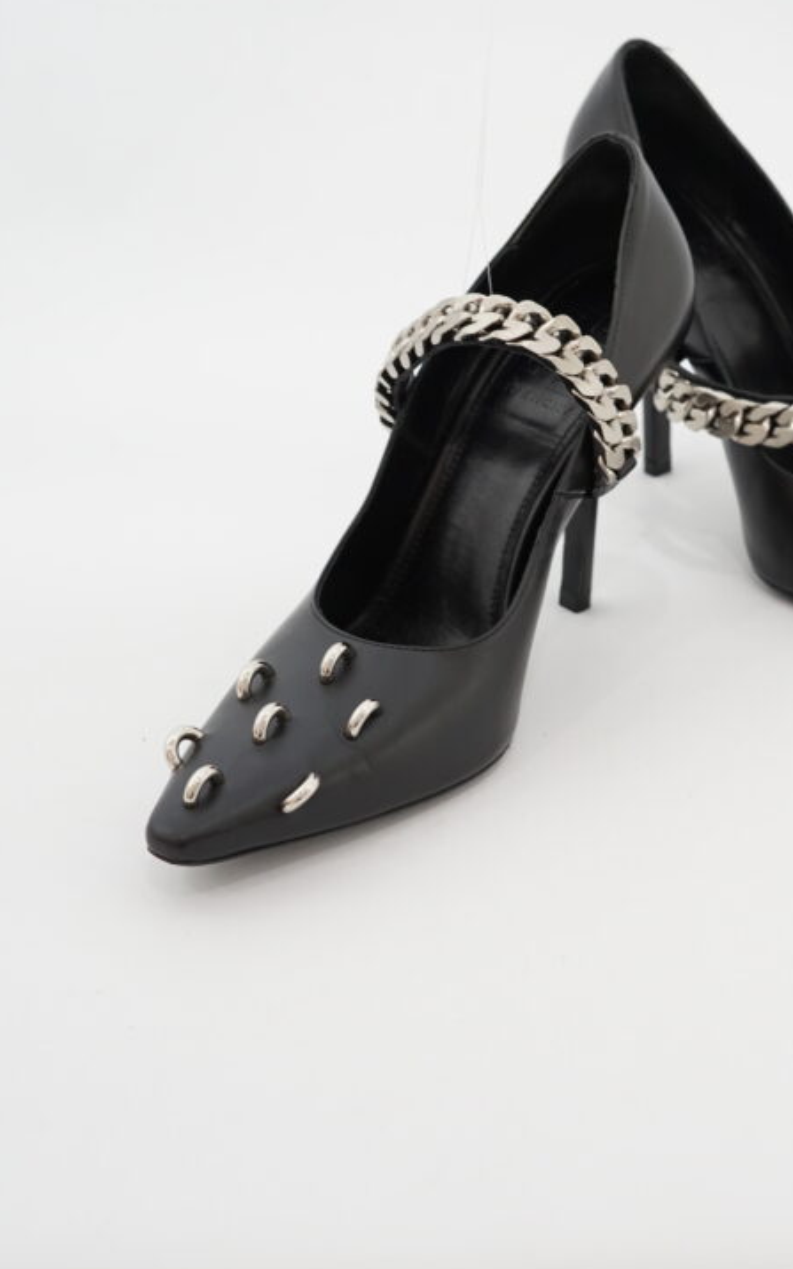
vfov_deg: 28.0
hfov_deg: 17.8
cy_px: 415
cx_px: 588
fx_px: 2524
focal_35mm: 73
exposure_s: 1/13
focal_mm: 50
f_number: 6.3
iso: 640
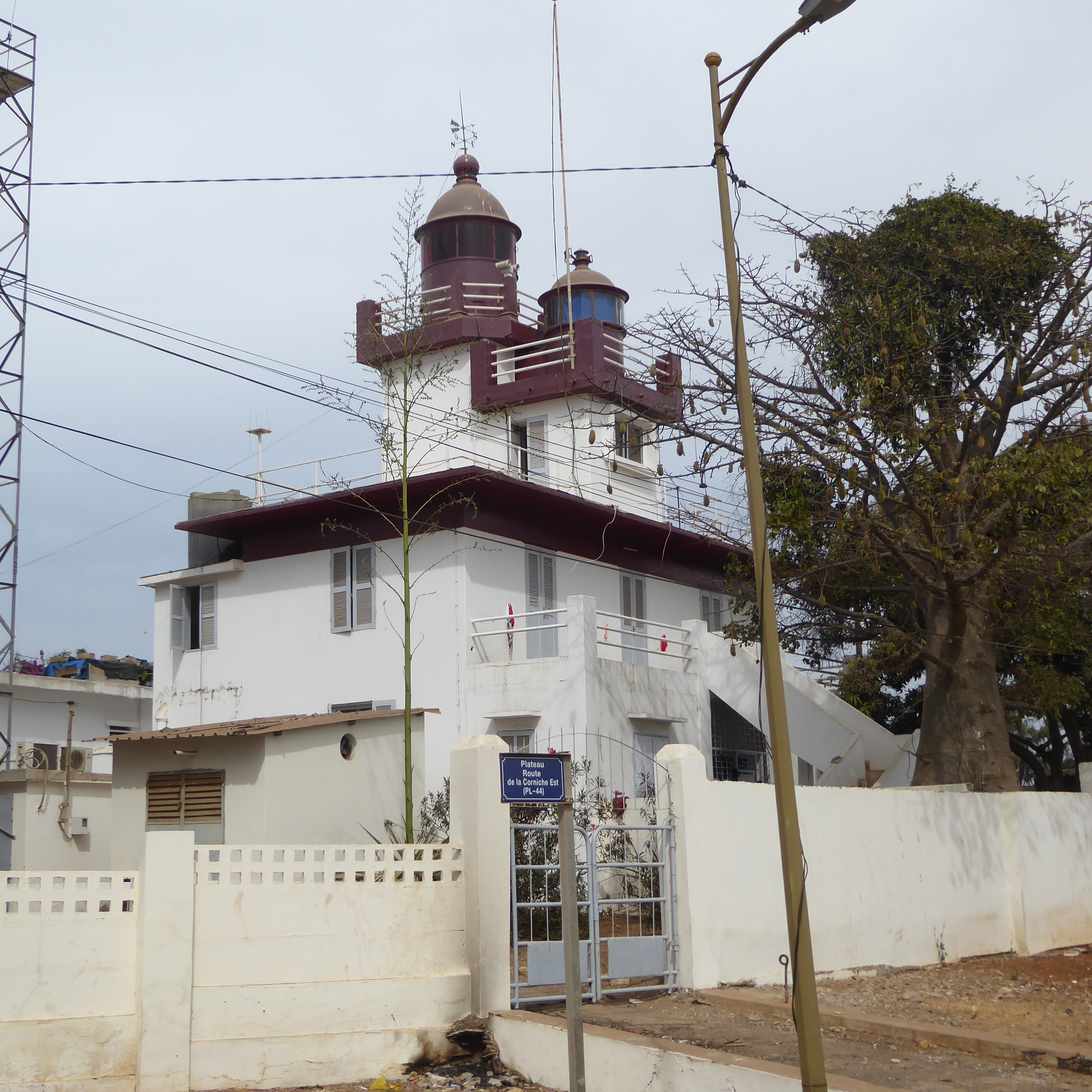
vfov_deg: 34.0
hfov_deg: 33.9
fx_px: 1785
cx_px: 431
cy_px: 544
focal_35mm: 50
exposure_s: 1/1000
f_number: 3.8
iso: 80
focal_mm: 7.2
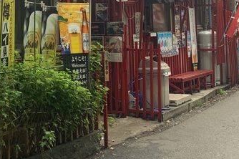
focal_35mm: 83
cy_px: -24
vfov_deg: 15.9
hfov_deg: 24.1
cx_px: 49
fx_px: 550
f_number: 1.8
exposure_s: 1/204
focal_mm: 4.25
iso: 25
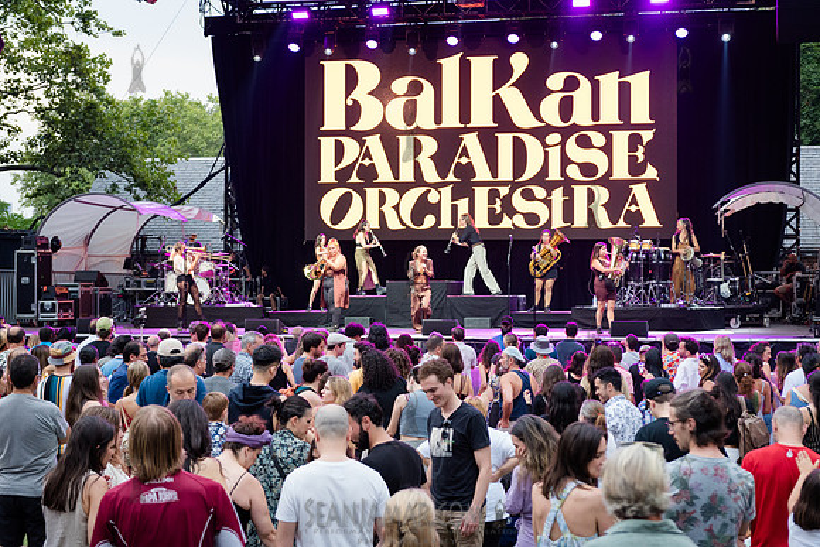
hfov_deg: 30.5
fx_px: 1505
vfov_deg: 20.6
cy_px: 274
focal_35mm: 66
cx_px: 410
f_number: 4
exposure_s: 1/250
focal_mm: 66
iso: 2000
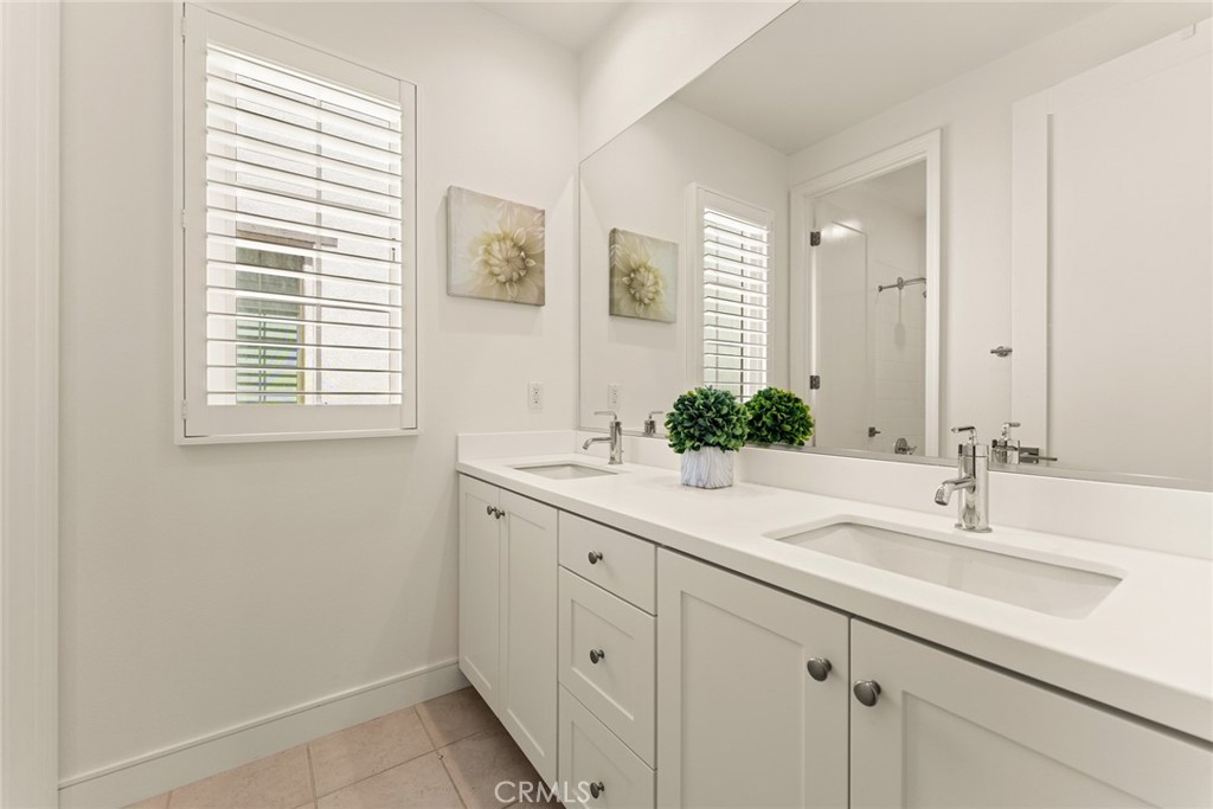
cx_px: 606
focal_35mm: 14
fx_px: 472
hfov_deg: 104.2
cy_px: 404
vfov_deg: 81.2
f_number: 6.3
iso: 320
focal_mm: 14
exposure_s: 1/25
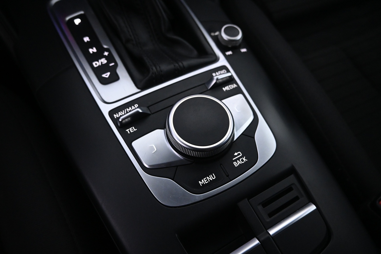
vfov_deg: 53.1
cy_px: 127
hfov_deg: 73.7
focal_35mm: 24
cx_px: 190
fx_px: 254
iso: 3200
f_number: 3.5
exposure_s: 1/50
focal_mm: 16
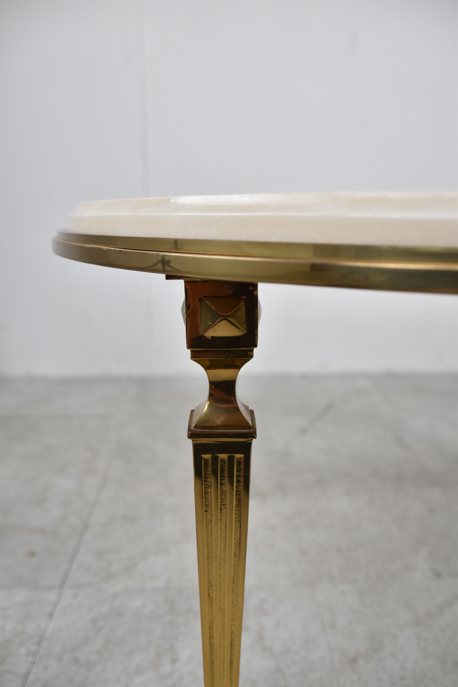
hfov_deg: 41.7
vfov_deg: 59.5
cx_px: 229
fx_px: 601
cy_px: 344
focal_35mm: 32
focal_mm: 21
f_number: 3.5
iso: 250
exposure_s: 1/40
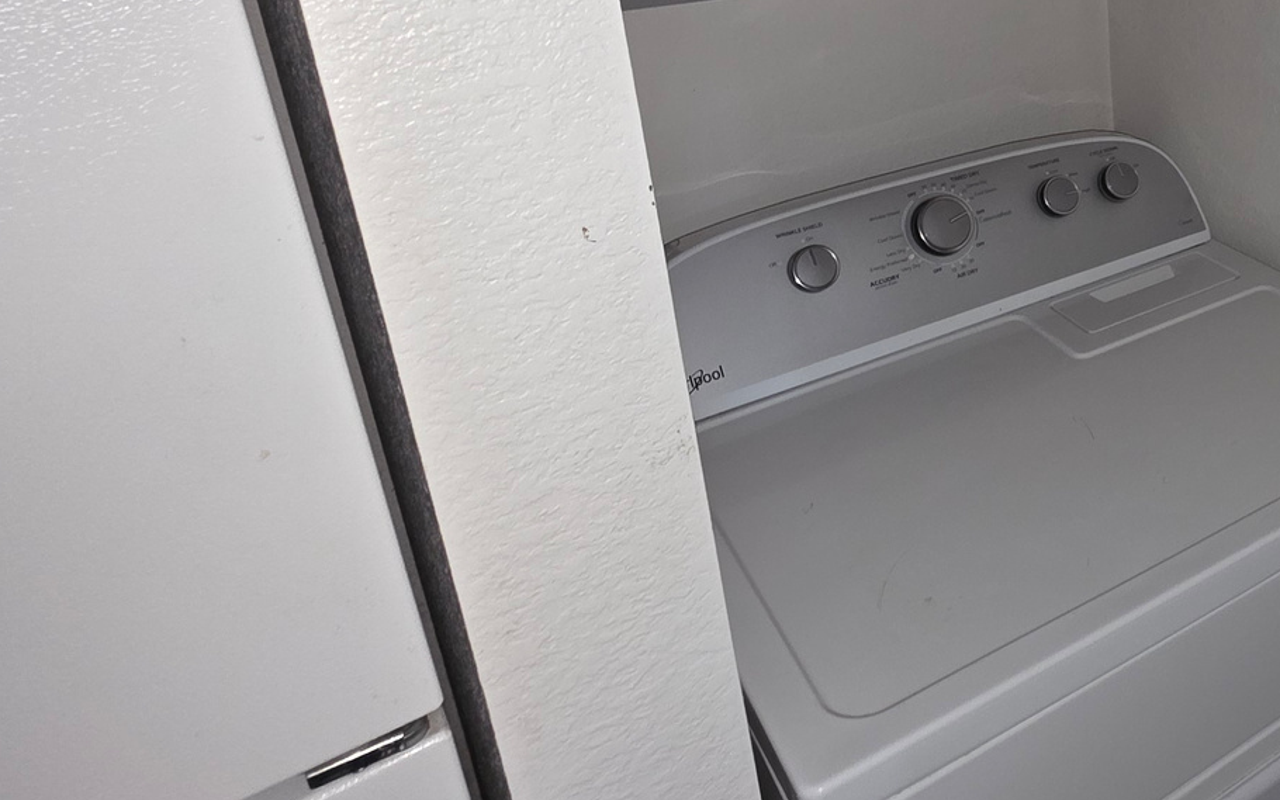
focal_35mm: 31
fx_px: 1082
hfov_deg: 51.2
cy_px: 100
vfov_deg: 38.2
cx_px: 1234
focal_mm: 2.2
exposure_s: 1/12.8
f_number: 1.9
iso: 1600
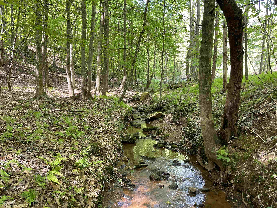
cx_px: 138
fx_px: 208
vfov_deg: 53.1
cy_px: 104
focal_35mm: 26
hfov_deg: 67.3
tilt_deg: -5.3
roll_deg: -0.1
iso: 125
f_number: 1.6
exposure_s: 1/105
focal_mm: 5.1
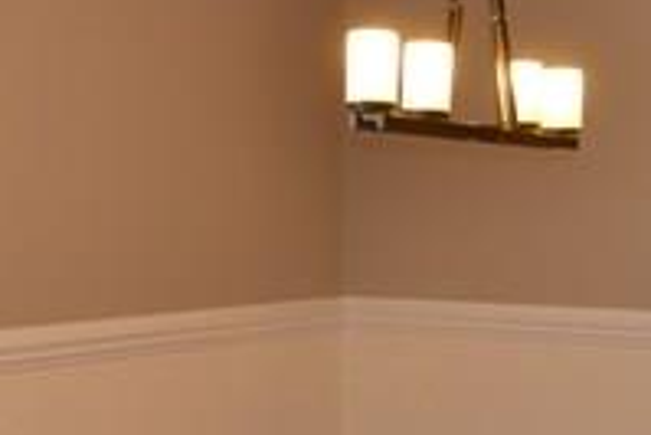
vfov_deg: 15.7
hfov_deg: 23.3
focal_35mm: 87
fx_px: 1574
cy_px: 218
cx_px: 415
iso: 560
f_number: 3.5
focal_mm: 18
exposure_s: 1/60
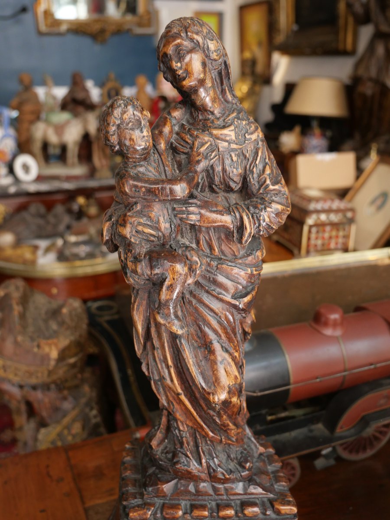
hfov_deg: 41.8
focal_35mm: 34
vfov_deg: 54.0
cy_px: 260
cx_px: 195
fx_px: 511
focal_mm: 17
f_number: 3.8
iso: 1000
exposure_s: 1/125
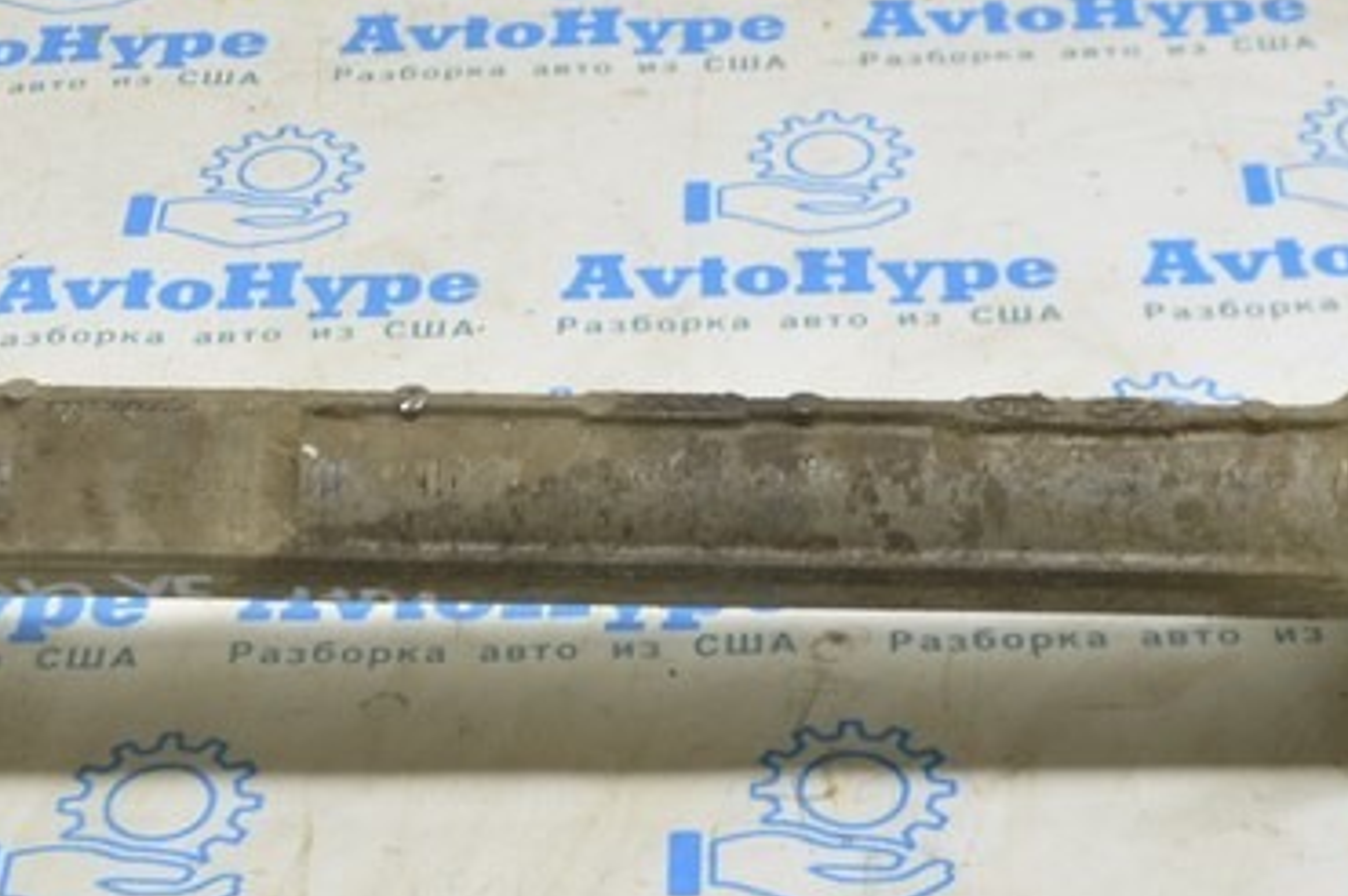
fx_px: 3568
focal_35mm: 95
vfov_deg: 14.3
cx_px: 692
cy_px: 417
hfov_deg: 21.4
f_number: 5.6
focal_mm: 23
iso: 400
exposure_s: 1/20
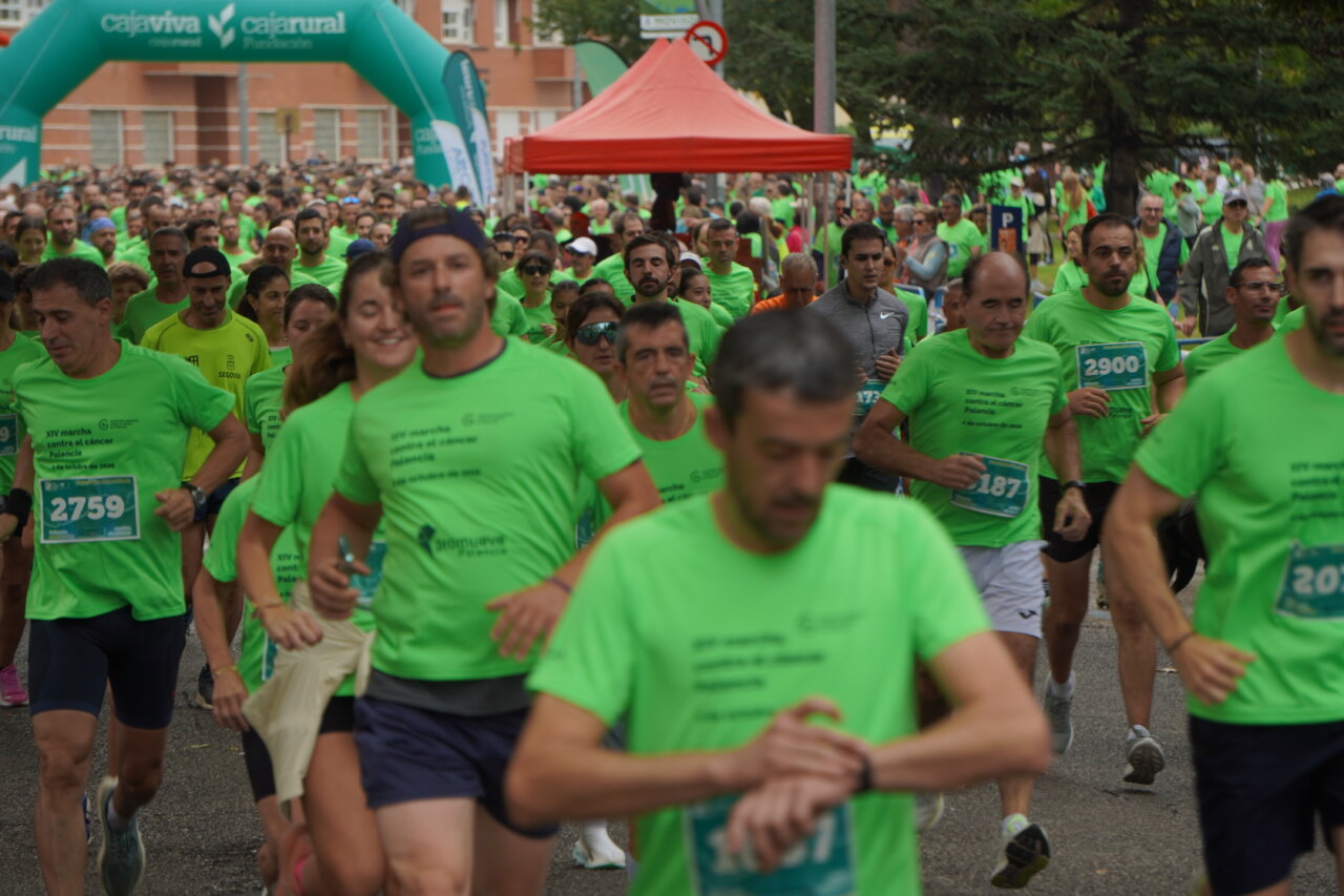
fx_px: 8734
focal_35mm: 234
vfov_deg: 5.9
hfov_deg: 8.8
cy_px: 448
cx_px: 672
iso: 100
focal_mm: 156
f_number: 6.3
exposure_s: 1/160
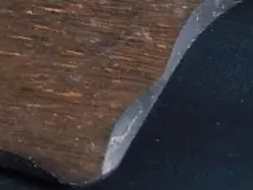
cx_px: -296
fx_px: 1068
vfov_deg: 9.1
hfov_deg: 11.7
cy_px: -270
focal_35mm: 146
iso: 160
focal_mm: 2.87
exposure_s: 1/100
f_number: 2
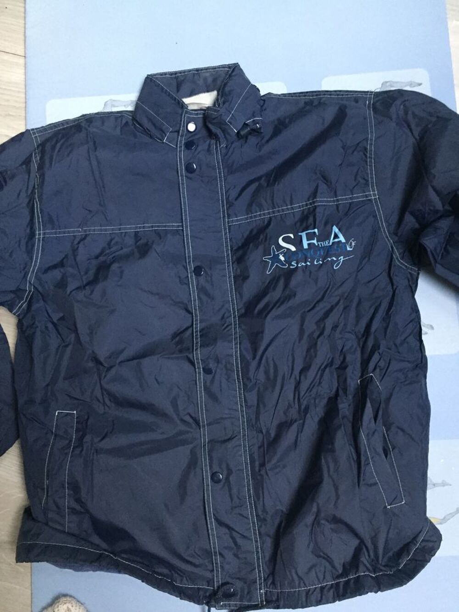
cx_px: 230
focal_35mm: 29
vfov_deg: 61.7
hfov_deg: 48.2
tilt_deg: -84.6
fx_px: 513
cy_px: 306
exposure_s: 1/33
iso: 320
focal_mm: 4.15
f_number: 2.2
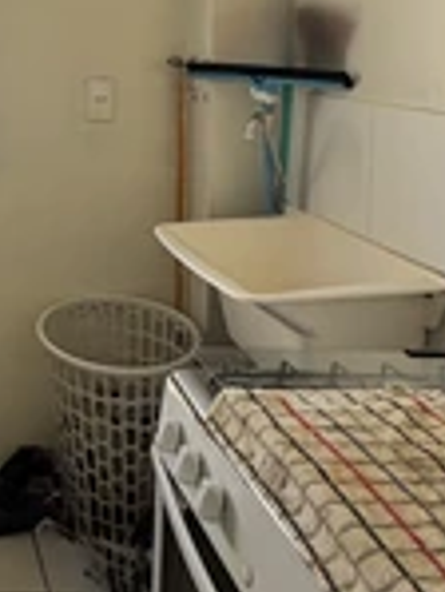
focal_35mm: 45
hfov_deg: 27.5
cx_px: -115
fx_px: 770
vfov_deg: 39.0
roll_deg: +0.1
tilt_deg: -1.8
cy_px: 56
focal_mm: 2.22
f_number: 2.2
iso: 40
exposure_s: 1/397
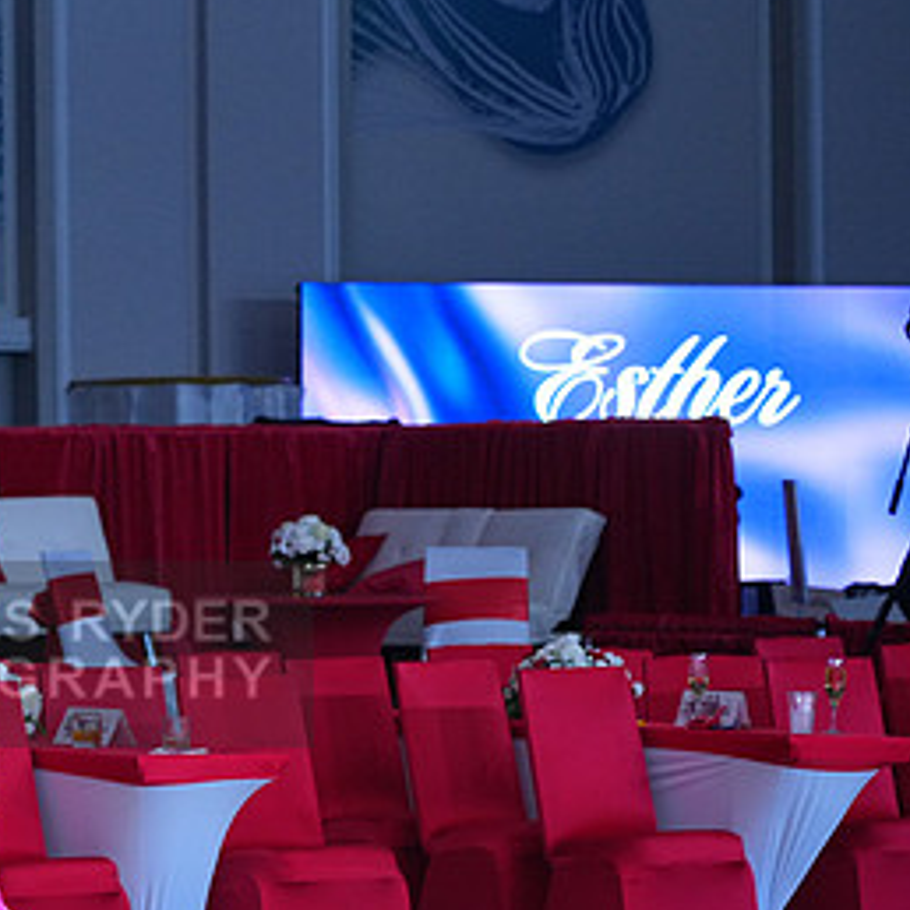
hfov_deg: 8.6
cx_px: -71
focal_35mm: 201
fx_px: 5978
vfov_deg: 8.7
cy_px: 654
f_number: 4
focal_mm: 105
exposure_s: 1/200
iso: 2500
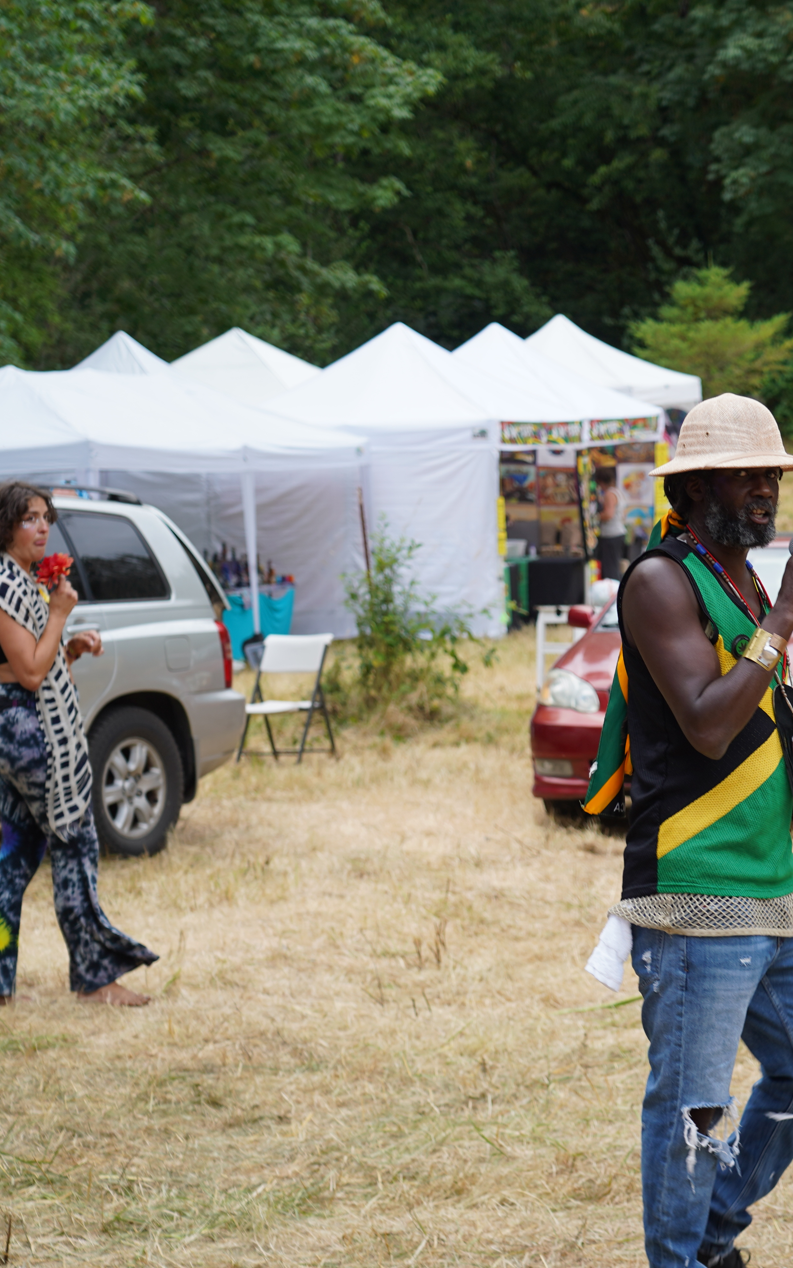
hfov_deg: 14.7
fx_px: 3043
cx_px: 670
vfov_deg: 23.6
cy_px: 638
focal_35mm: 88
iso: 100
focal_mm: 57
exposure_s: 1/100
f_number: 4
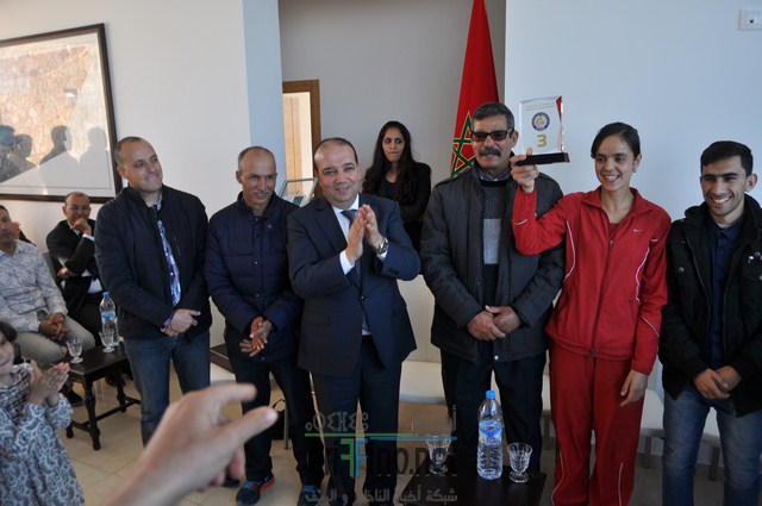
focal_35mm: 27
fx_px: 571
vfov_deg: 47.8
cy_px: 253
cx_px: 381
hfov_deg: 67.4
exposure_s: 1/125
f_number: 5.6
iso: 220
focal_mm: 18
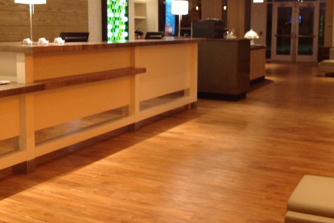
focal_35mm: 51
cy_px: 68
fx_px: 473
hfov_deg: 38.7
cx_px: 207
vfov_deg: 26.3
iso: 160
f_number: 2.4
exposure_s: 1/15
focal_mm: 4.28
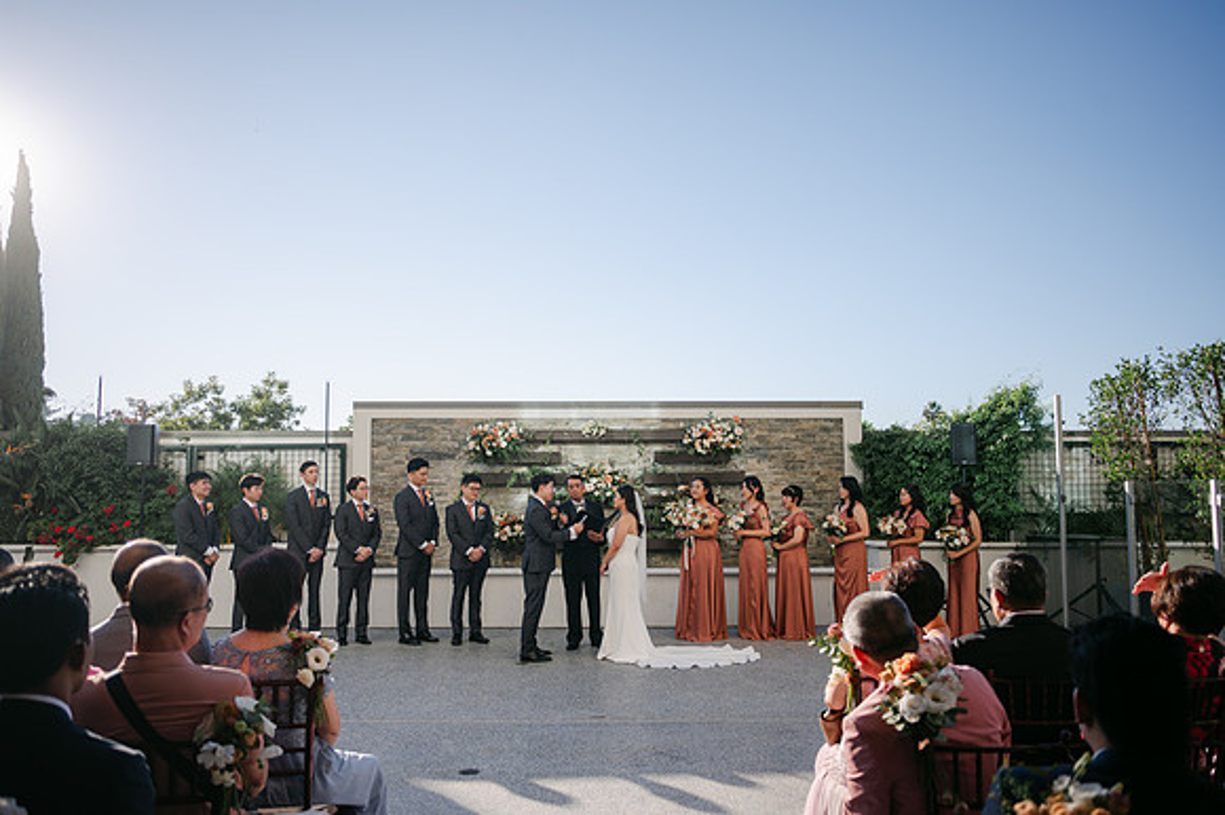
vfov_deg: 45.8
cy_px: 408
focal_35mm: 28
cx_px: 612
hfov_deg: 64.9
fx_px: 964
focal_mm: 28
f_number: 2.8
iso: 100
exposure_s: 1/2000
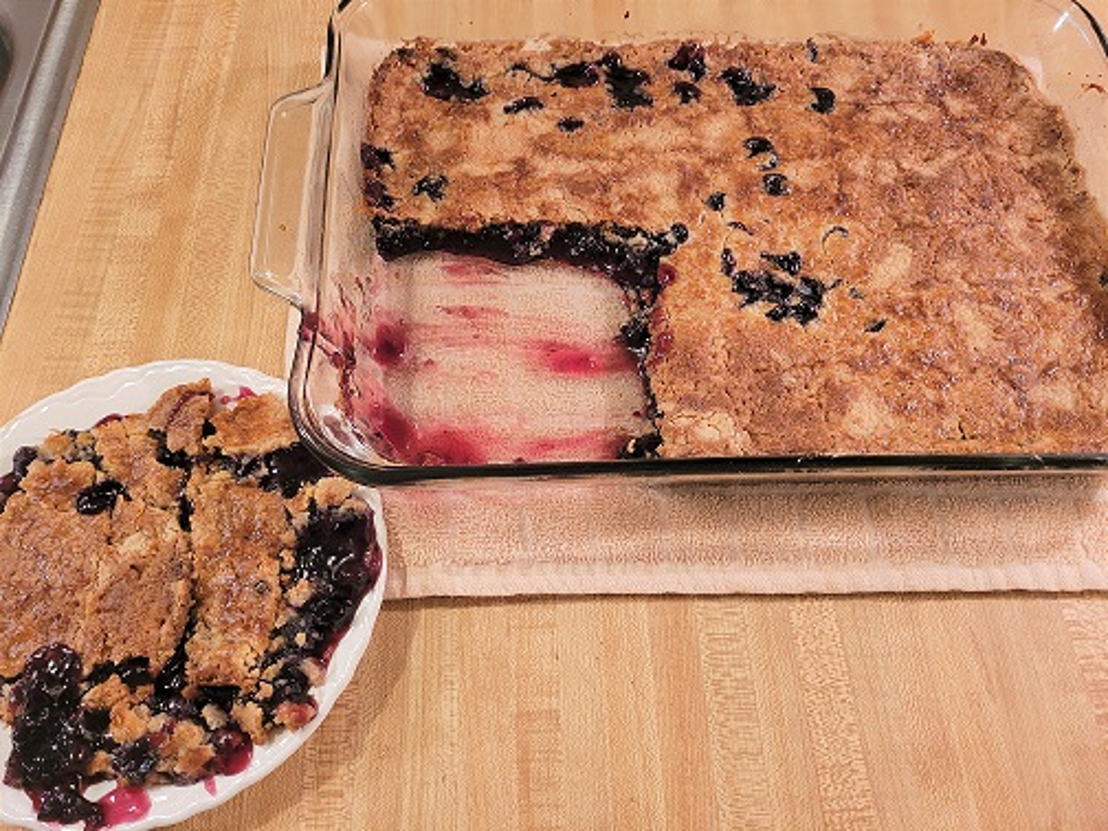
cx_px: 554
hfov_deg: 67.3
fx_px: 832
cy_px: 416
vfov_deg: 53.1
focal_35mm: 26
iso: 250
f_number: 1.8
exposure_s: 1/40
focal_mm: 5.4
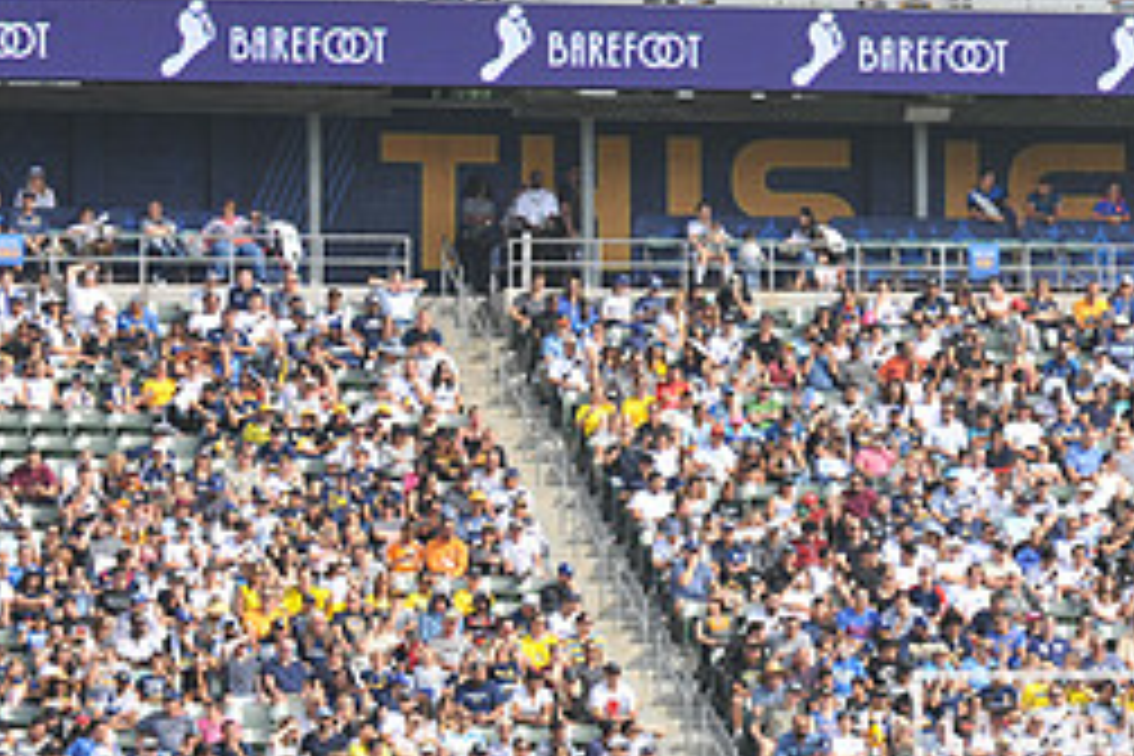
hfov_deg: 8.1
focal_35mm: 253
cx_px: 1228
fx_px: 7969
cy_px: 54
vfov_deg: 5.4
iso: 250
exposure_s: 1/320
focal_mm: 110
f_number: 9
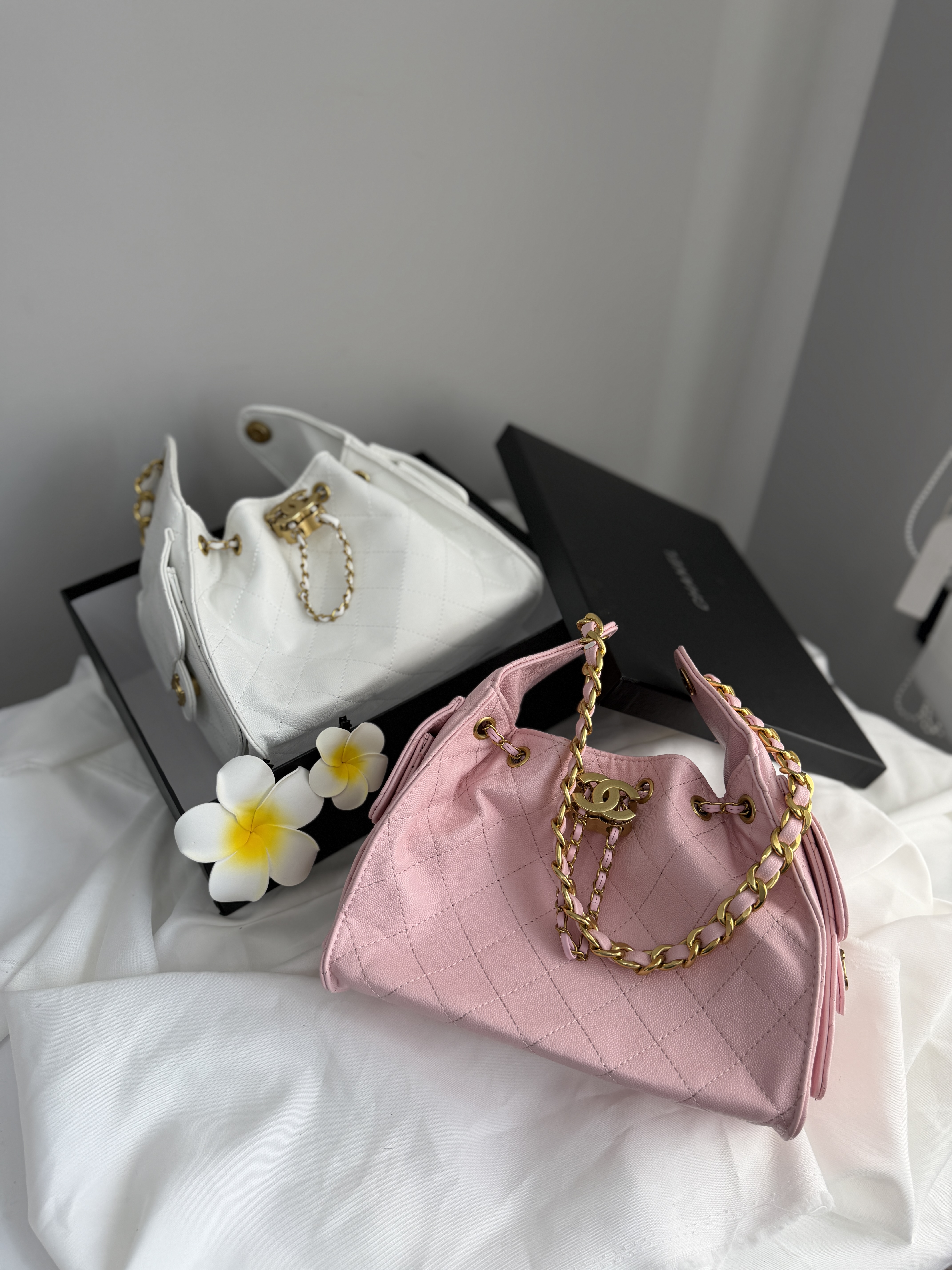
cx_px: 476
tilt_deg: -43.4
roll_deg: -1.3
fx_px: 880
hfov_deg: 56.8
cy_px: 635
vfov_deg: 71.6
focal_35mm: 24
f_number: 1.78
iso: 80
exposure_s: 1/435
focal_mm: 6.76
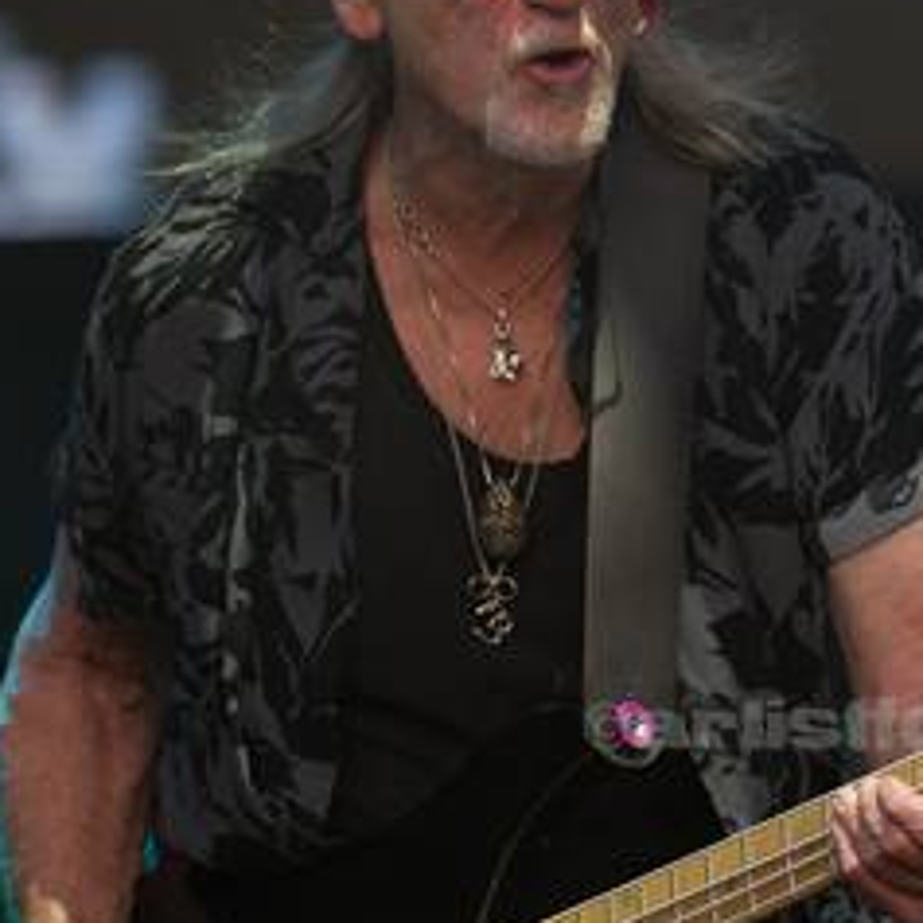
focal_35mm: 775
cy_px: 442
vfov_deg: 2.3
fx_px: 23379
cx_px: 611
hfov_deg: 2.3
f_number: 2.8
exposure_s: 1/1250
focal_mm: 300
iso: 640
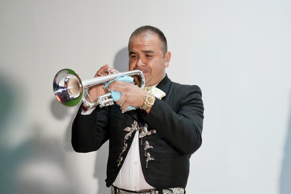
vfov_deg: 25.5
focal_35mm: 53
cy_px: 97
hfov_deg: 37.5
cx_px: 146
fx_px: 428
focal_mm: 53
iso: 5000
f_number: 5
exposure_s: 1/320
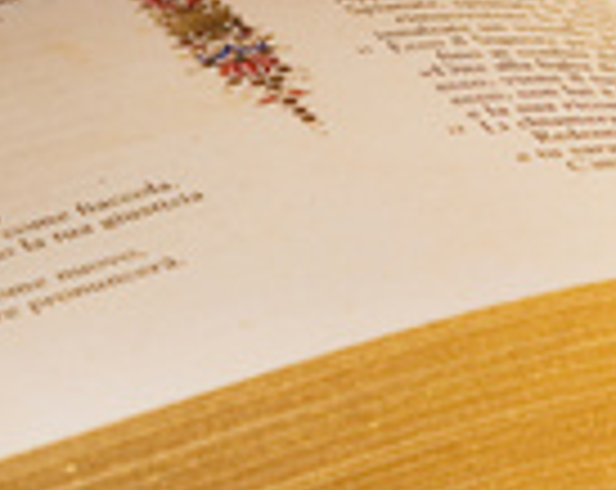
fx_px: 3966
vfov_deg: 7.1
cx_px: 470
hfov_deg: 8.9
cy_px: 124
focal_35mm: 218
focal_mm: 50
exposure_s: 21
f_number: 7.1
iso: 100
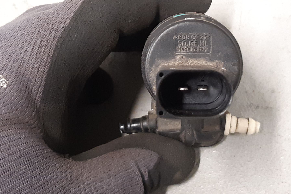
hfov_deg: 60.3
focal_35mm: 31
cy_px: 85
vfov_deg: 42.3
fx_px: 251
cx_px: 151
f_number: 1.7
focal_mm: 3.93
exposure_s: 1/25
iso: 200
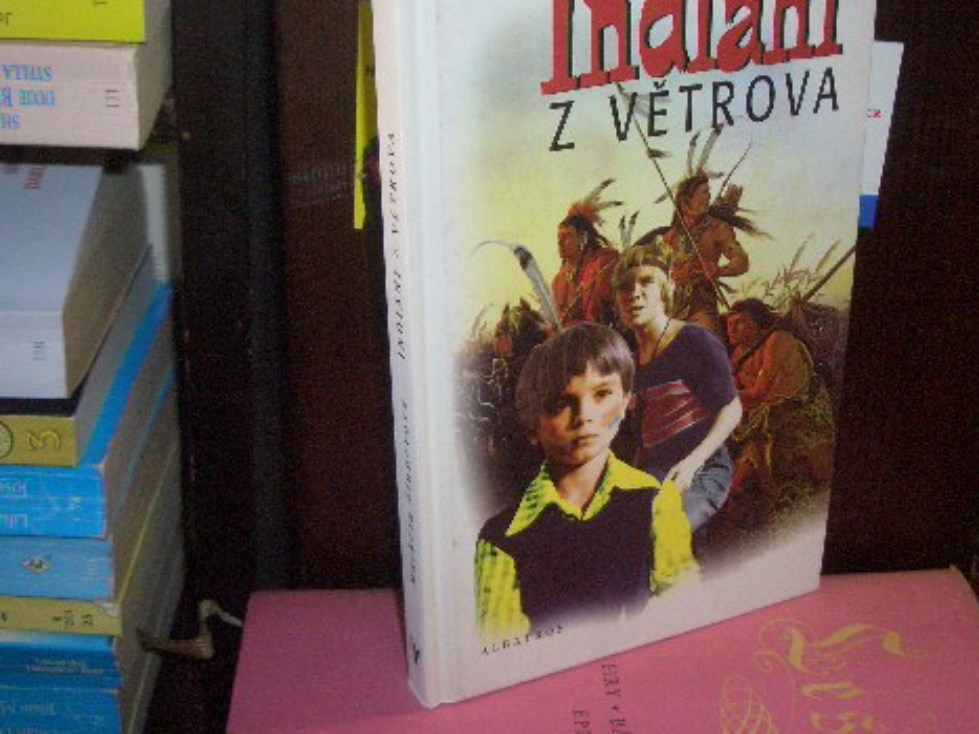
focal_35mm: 48
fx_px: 1357
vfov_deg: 30.2
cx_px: 558
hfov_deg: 39.6
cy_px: 300
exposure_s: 1/60
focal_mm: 5.8
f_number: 2.6
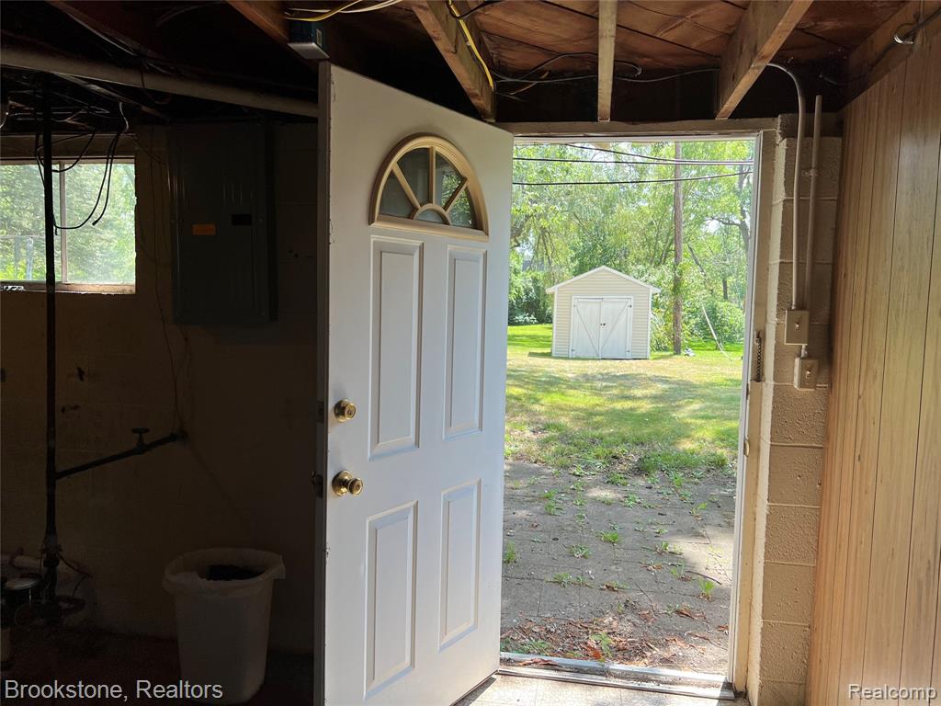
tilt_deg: -1.4
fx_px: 707
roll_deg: -2.1
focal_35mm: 26
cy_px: 353
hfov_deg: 67.3
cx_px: 470
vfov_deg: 53.1
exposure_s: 1/445
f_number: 1.5
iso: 50
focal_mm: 5.7
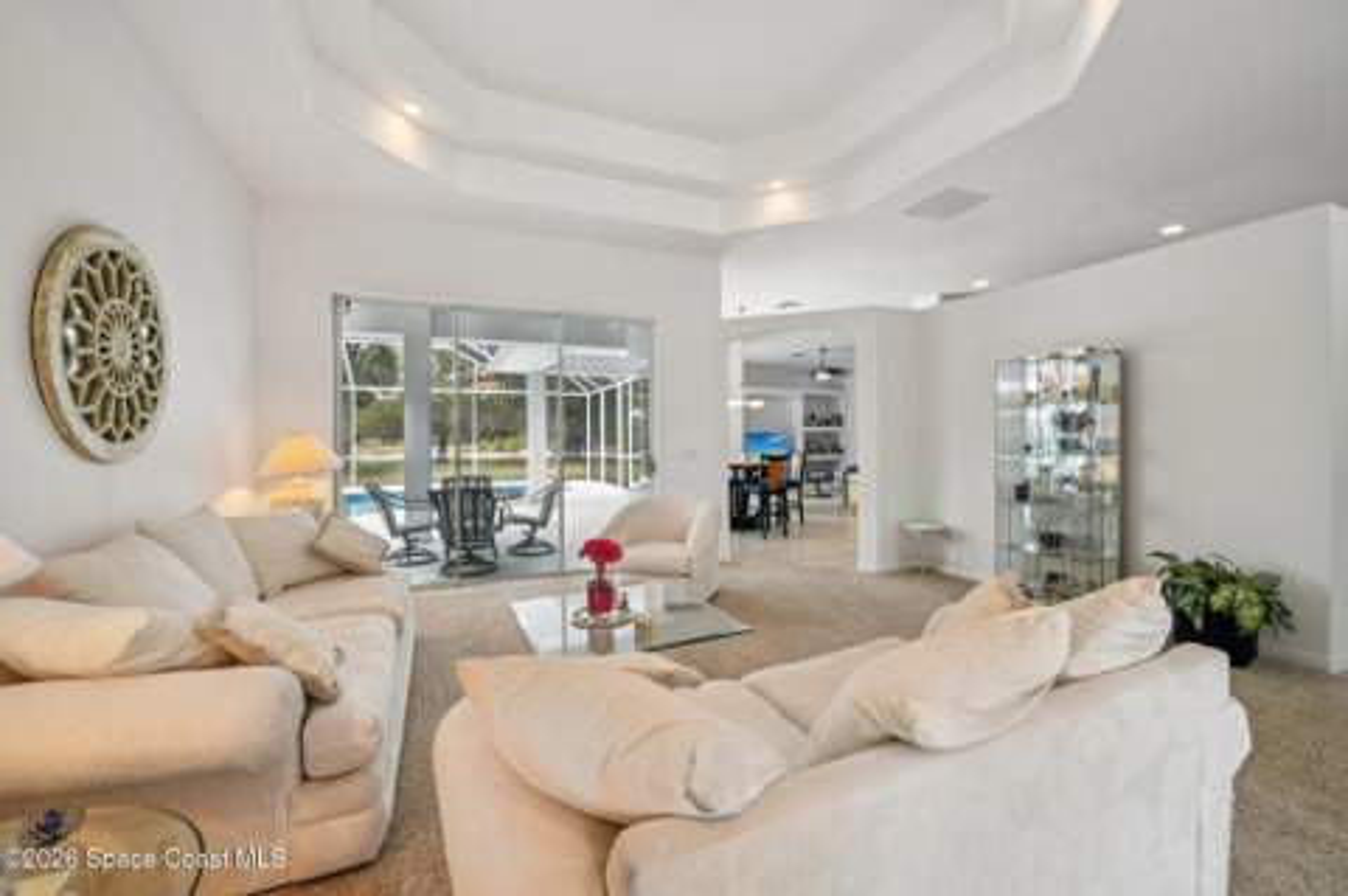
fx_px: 524
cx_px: 674
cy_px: 448
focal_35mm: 14
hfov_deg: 104.3
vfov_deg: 81.1
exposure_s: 1/30
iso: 400
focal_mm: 14
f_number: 8
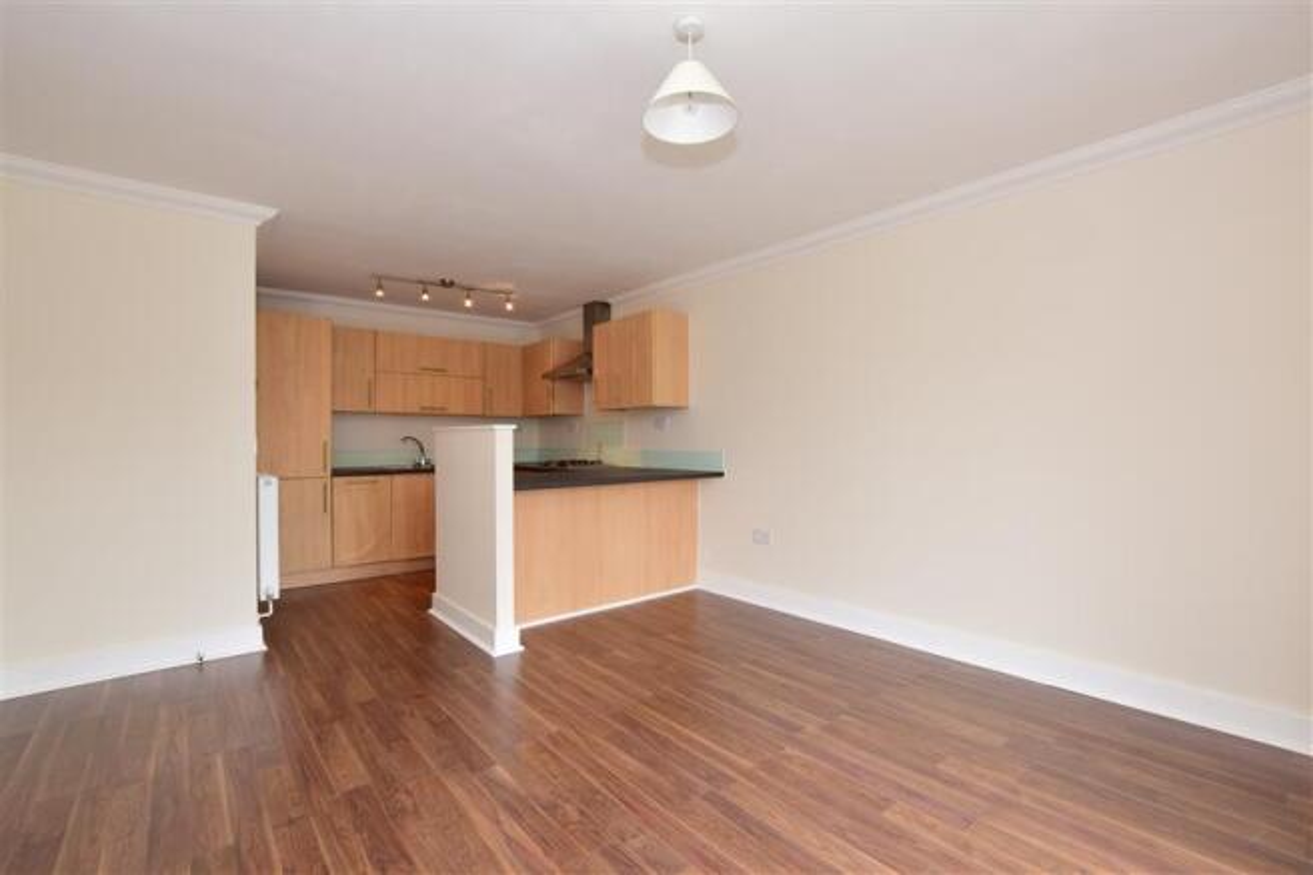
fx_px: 547
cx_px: 656
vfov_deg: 77.3
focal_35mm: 15
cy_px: 438
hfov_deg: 100.4
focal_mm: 10
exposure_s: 1/15
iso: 400
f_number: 14
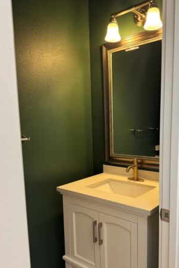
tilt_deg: -8.1
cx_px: 105
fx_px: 224
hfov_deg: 43.5
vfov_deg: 61.6
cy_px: 156
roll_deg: +2.1
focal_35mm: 30
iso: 200
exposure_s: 1/60
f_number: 1.78
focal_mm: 6.76
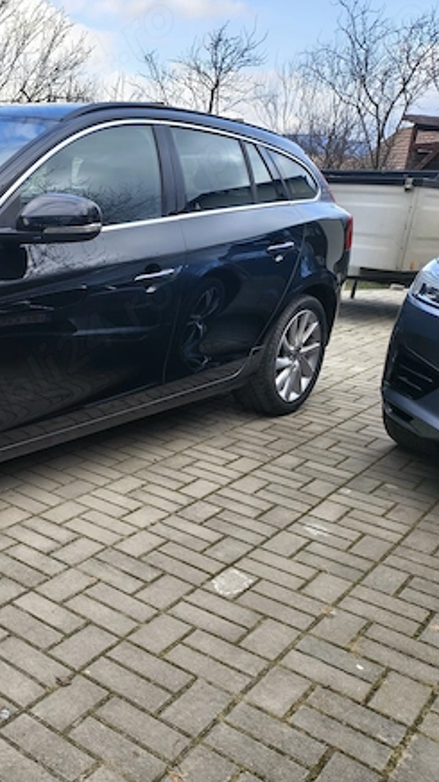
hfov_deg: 29.0
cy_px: 384
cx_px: -68
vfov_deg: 55.3
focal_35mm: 36
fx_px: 746
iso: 100
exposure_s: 1/155
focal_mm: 5.56
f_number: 1.8
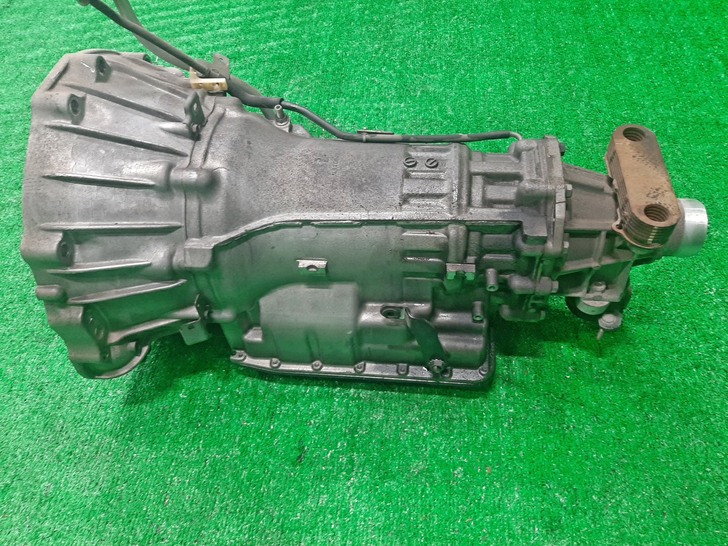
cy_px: 273
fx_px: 547
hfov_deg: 67.3
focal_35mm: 26
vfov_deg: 53.1
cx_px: 364
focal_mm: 3.93
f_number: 1.7
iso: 178
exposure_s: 1/50
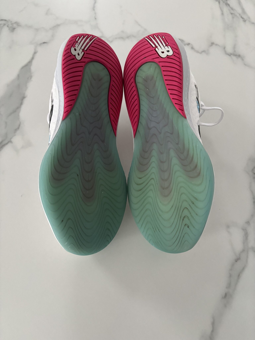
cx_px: 128
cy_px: 170
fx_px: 255
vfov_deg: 67.3
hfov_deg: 53.1
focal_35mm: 26
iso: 500
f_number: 1.6
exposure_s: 1/60
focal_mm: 5.96
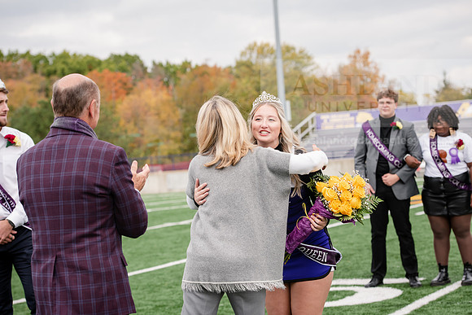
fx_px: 1180
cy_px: 158
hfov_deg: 22.6
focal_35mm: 90
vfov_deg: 15.2
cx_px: 236
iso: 320
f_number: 5
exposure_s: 1/640
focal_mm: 90
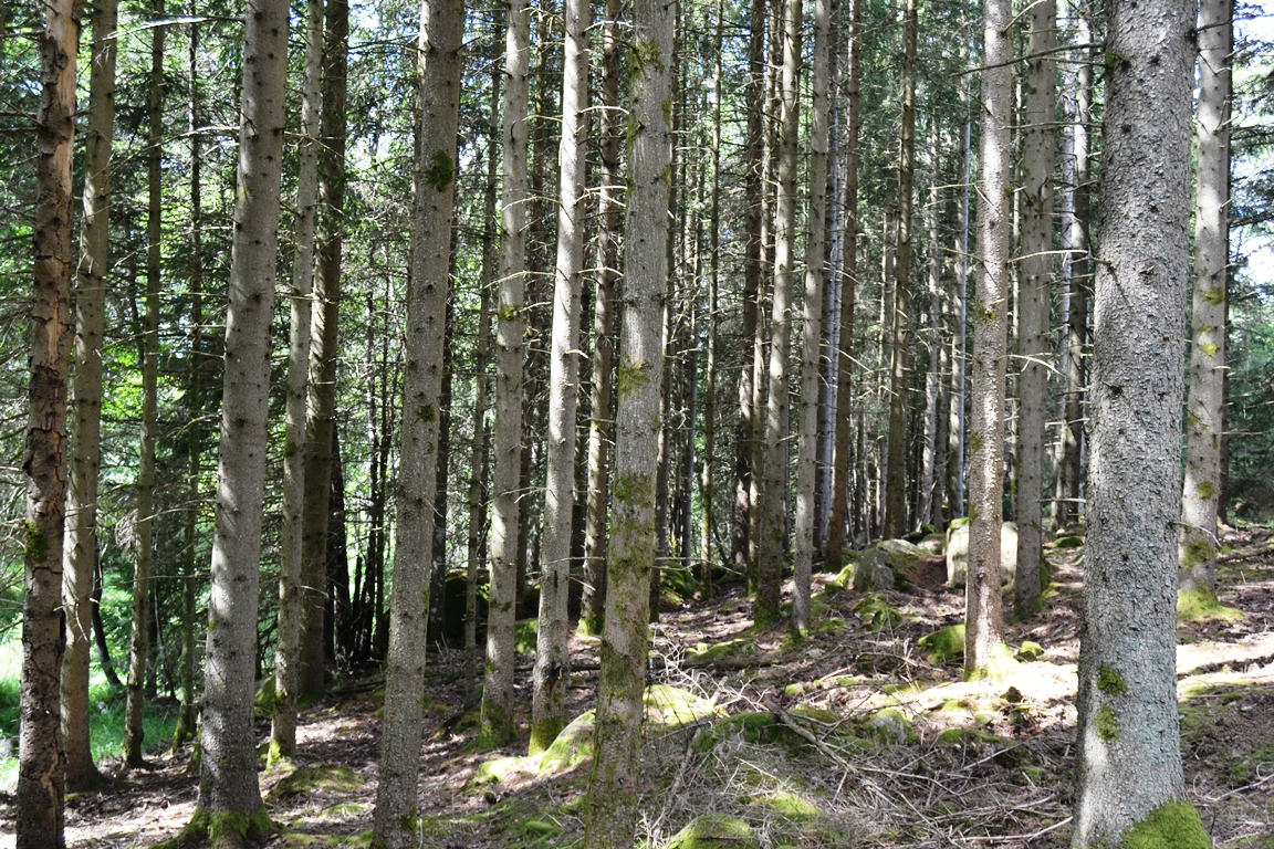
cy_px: 424
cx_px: 637
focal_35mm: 36
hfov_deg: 53.1
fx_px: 1274
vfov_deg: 36.9
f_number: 5.6
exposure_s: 1/100
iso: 400
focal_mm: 24
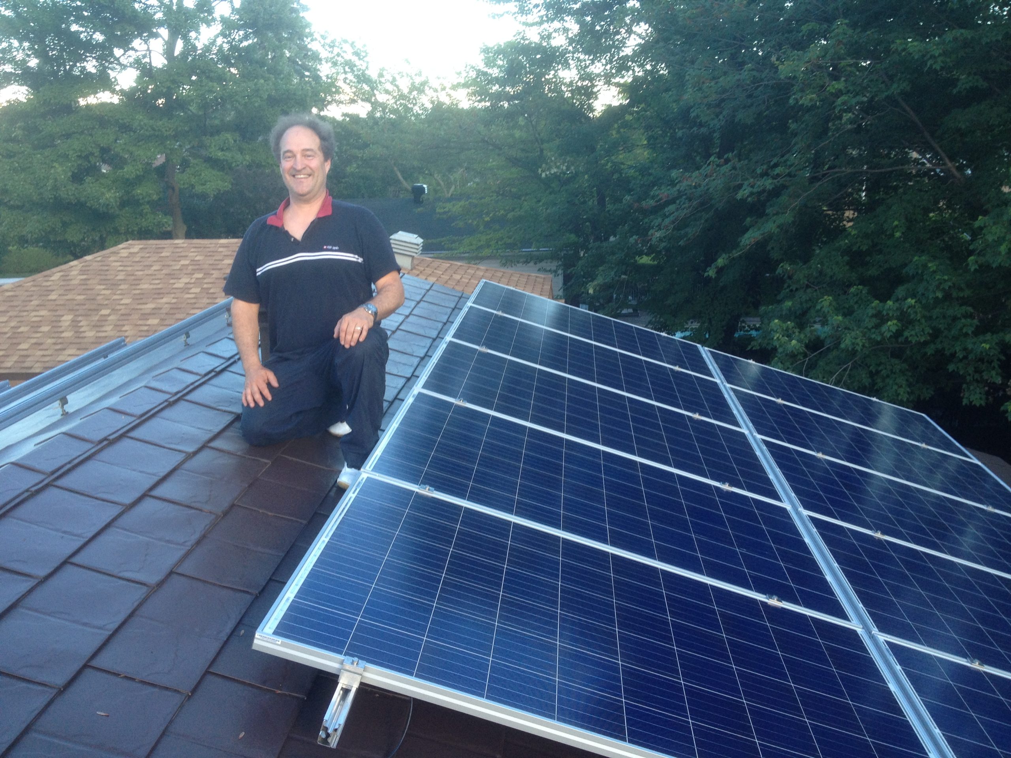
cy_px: 379
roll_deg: +1.5
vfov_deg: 40.7
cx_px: 506
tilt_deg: -16.9
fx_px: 1022
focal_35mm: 35
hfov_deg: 52.6
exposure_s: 1/120
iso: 64
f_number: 2.4
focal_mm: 4.28
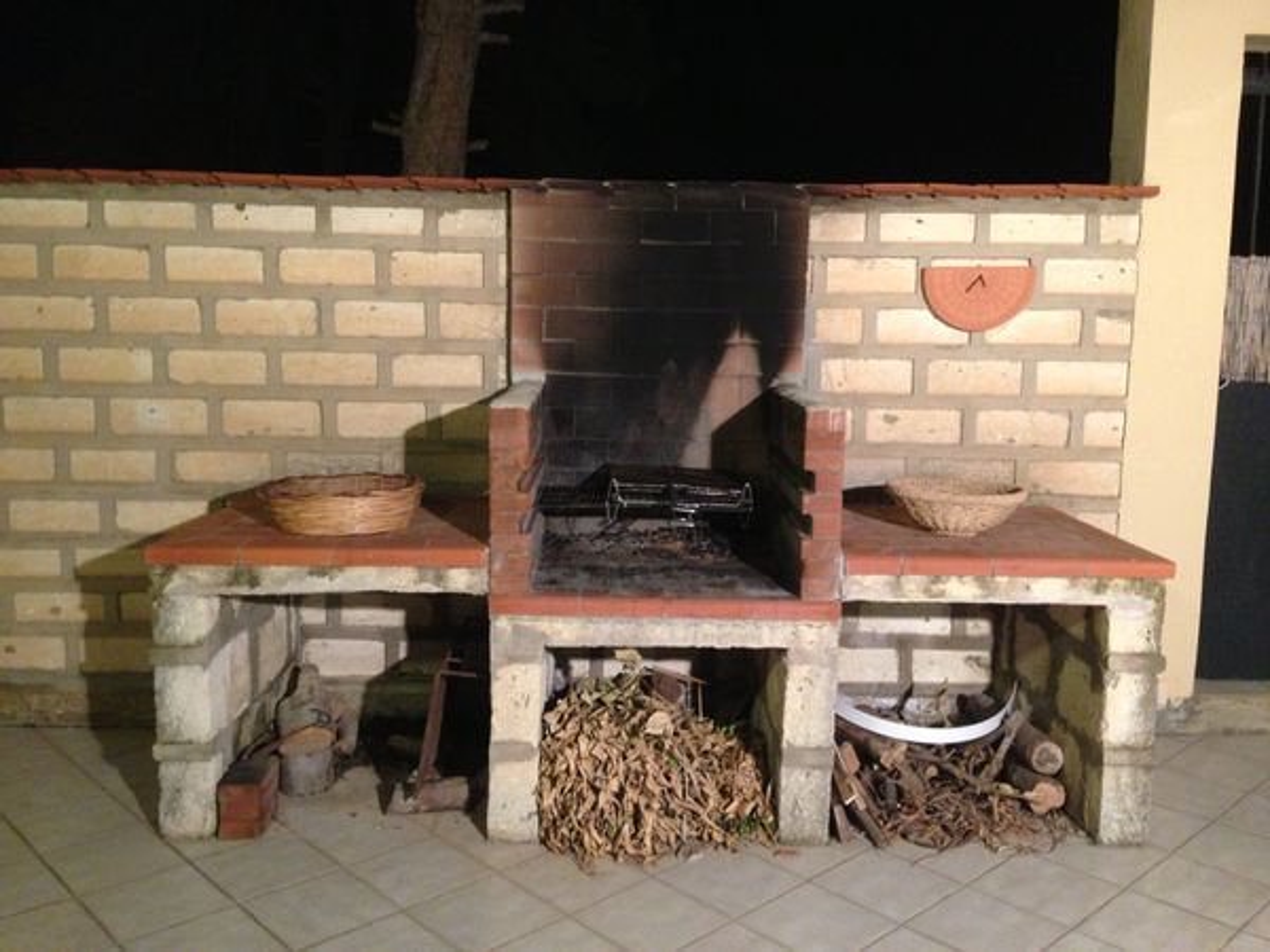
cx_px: 635
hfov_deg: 55.4
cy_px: 476
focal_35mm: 33
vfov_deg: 42.9
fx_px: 1211
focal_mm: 4.13
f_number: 2.4
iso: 400
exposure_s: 1/17
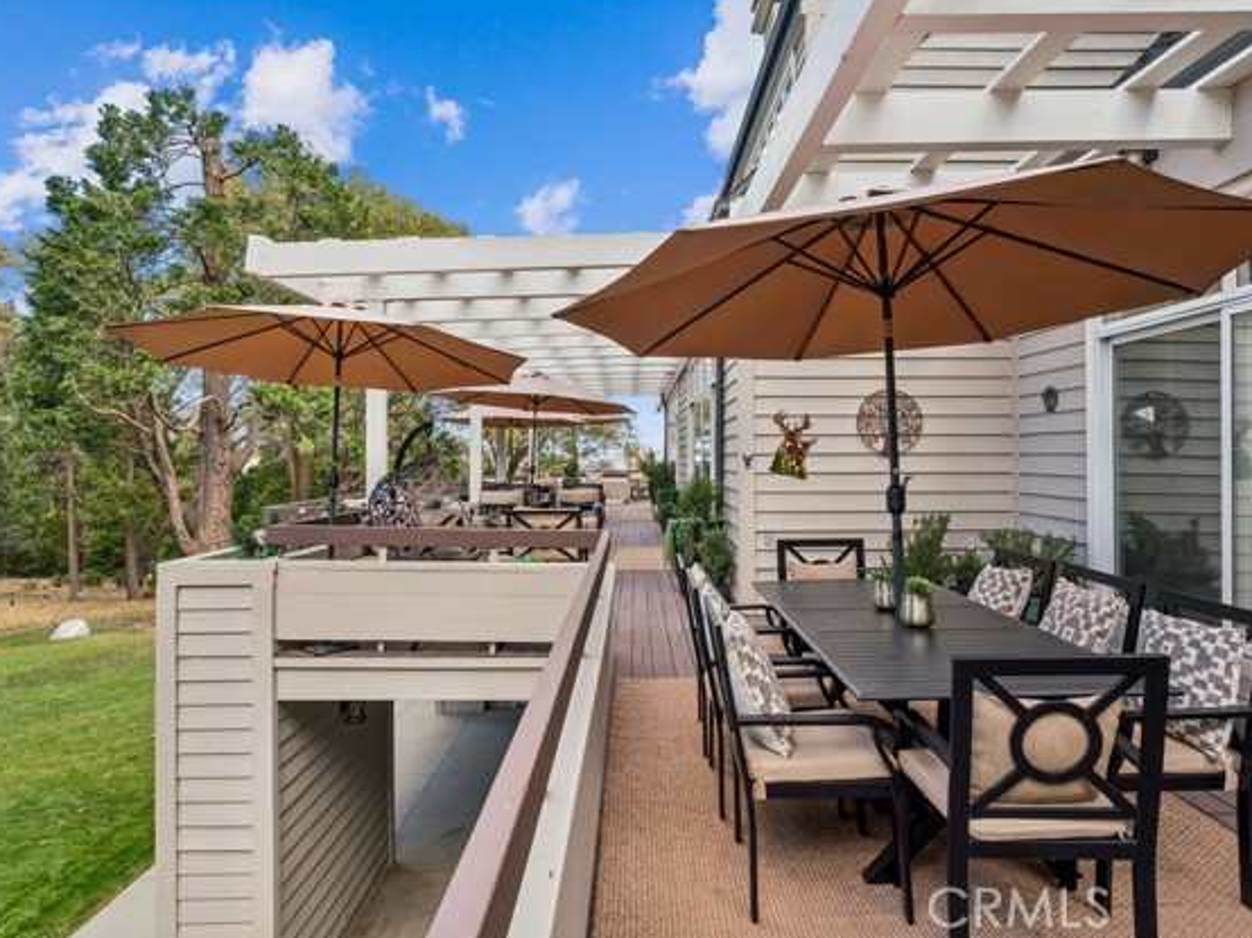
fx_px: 735
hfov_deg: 80.8
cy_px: 459
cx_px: 640
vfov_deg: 65.1
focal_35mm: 20
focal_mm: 18.3
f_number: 22
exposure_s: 1/6
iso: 100
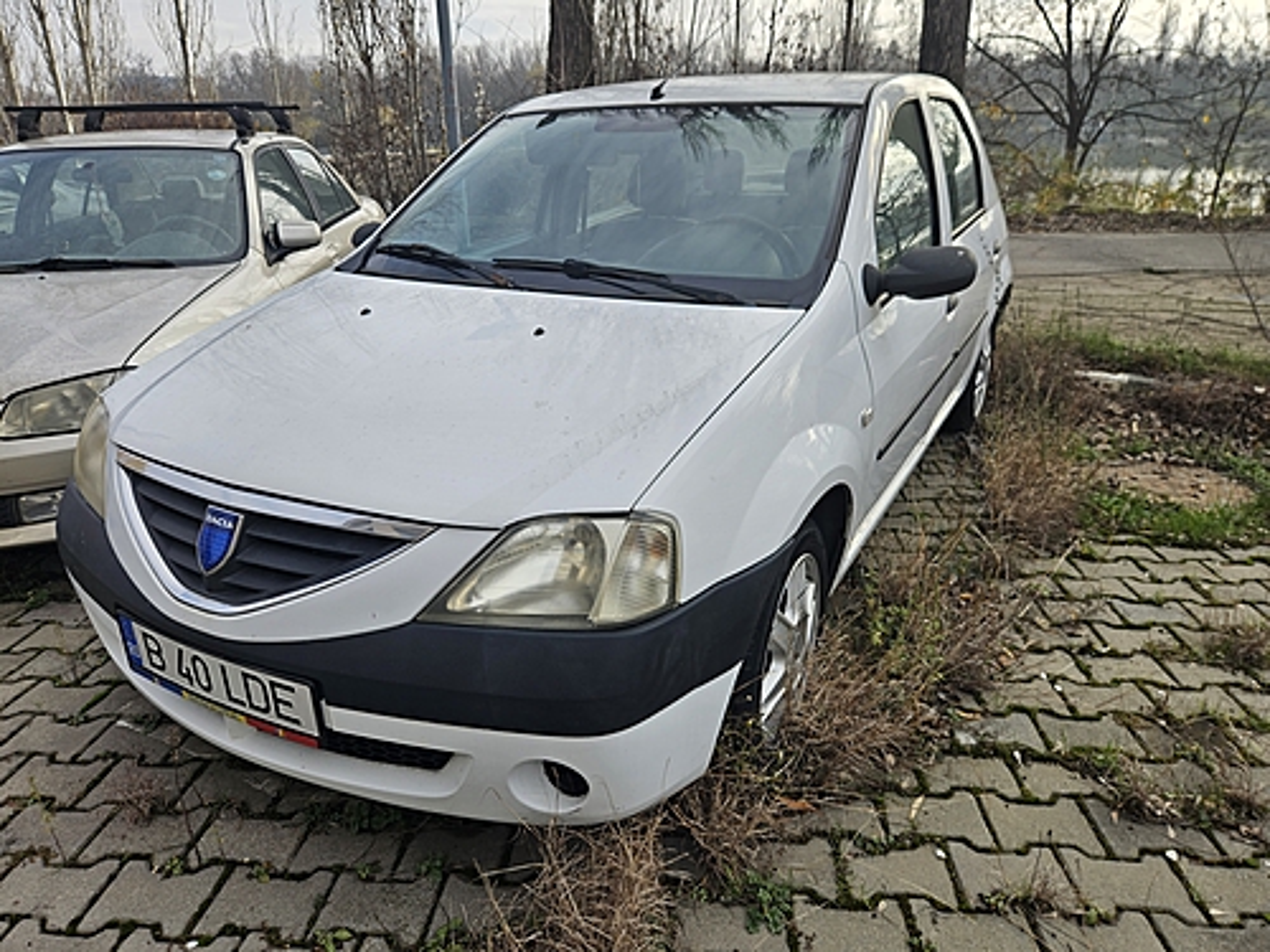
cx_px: 635
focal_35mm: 23
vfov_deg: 58.9
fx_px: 844
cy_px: 476
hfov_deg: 73.9
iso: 25
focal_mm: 5.4
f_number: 1.8
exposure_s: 1/986
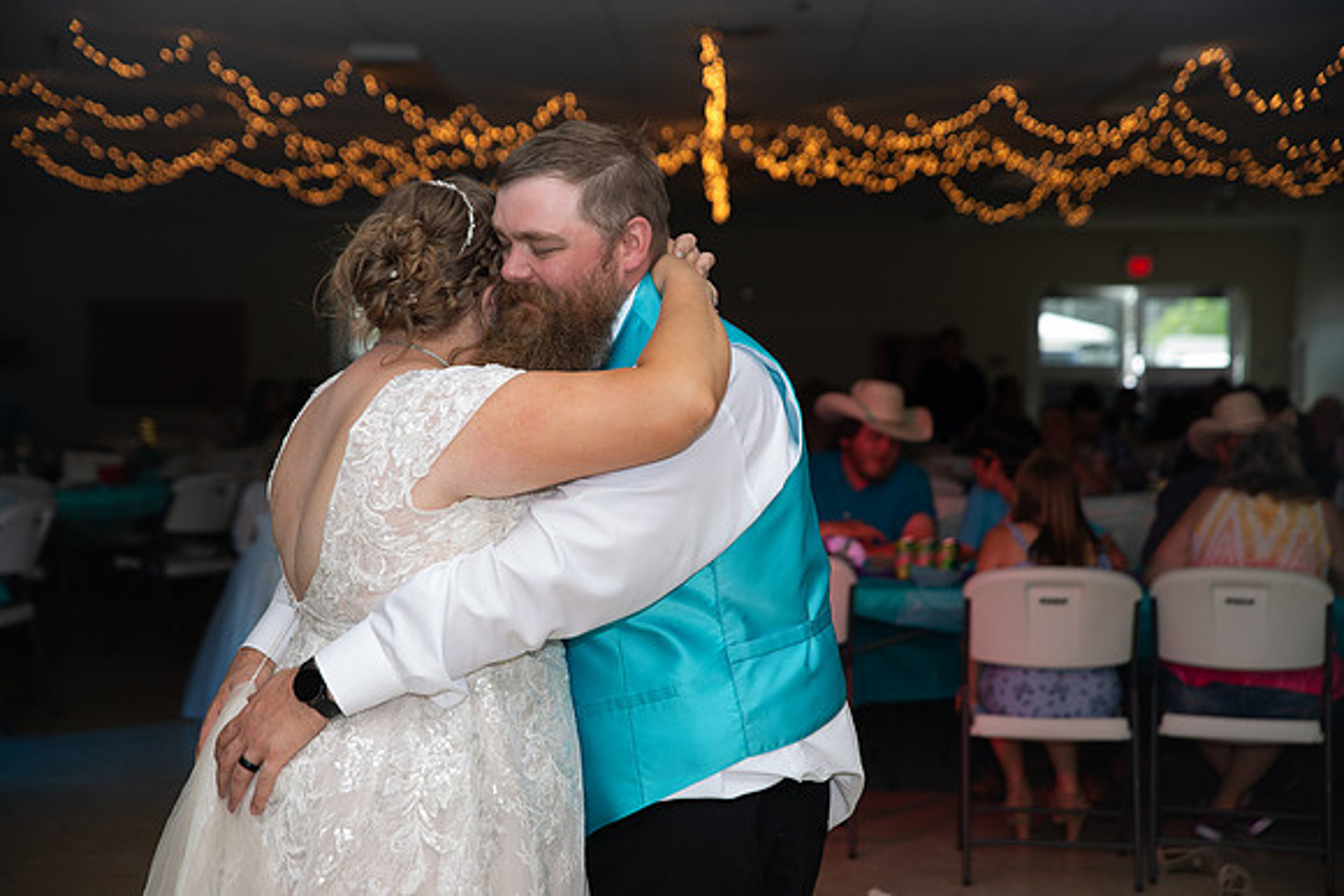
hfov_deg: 28.8
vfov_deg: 19.5
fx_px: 2614
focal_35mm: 70
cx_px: 672
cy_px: 448
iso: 800
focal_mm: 70
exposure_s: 1/125
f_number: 3.5
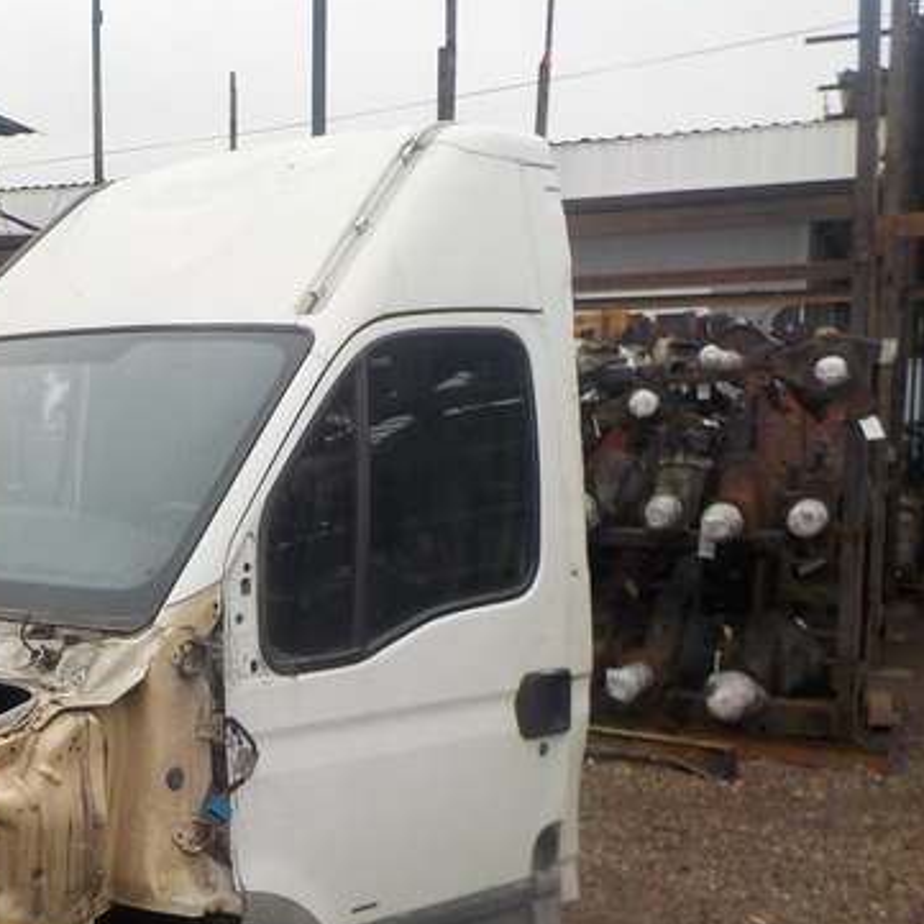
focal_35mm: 47
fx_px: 1419
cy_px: 584
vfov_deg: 35.8
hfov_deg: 34.5
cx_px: 131
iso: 125
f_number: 3.3
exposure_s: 1/100
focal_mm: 4.1
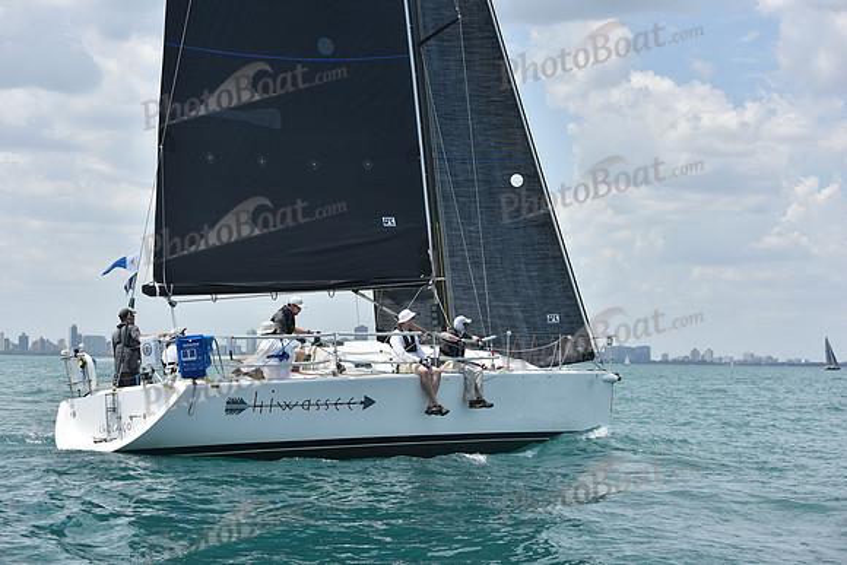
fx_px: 1647
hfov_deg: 28.8
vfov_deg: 19.5
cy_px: 282
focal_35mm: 70
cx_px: 424
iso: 250
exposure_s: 1/1250
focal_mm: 70
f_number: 7.1
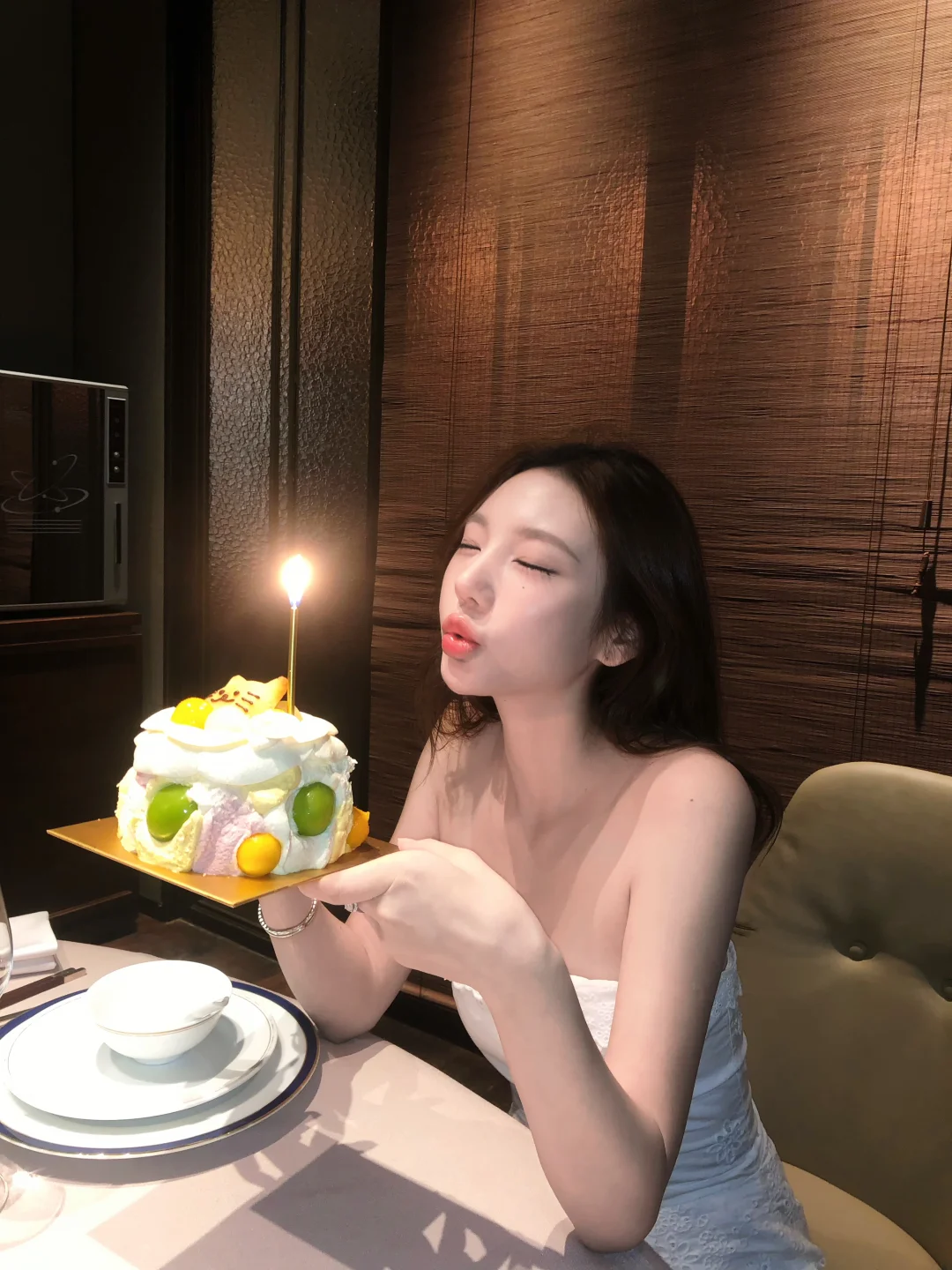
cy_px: 635
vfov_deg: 63.4
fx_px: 1027
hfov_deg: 49.7
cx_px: 476
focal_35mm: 28
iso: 64
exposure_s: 1/6
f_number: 1.8
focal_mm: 4
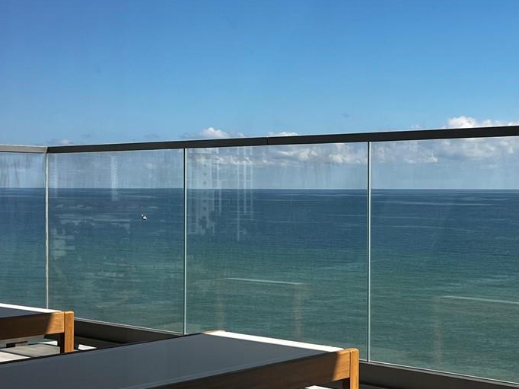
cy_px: 199
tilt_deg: -1.2
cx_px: 360
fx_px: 914
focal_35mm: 61
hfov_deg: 31.4
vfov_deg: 24.0
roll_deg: +0.0
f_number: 1.6
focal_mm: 5.1
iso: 50
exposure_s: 1/1075
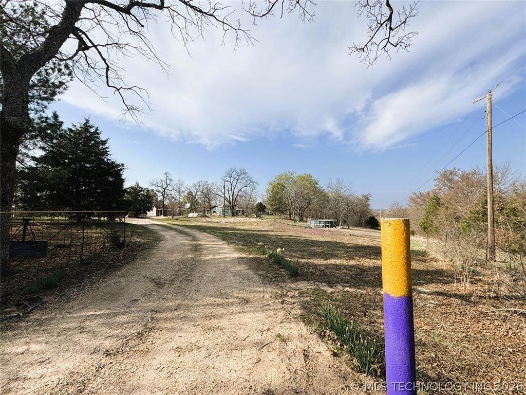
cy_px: 198
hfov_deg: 102.1
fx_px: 213
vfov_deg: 85.7
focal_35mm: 14
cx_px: 263
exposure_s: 1/2273
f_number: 2.2
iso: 50
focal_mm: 2.22
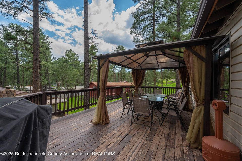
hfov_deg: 104.3
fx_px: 94
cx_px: 121
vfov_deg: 81.2
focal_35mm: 14
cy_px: 80
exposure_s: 1/500
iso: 400
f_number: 8
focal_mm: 14
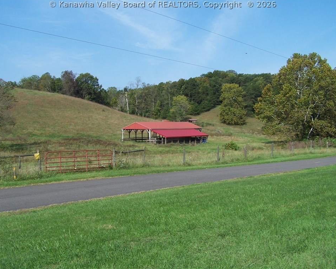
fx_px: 398
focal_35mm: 40
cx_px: 162
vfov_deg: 37.3
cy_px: 133
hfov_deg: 45.8
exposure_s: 1/750
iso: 80
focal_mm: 6.3
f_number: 4
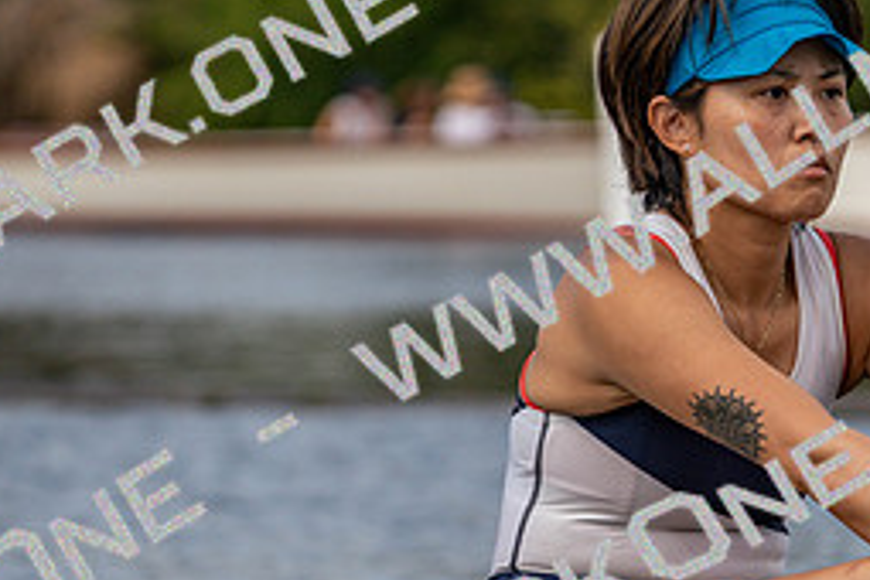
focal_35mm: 517
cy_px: 411
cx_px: 774
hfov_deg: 4.0
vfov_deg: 2.7
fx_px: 12493
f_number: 5.6
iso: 320
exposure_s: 1/1600
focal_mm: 227
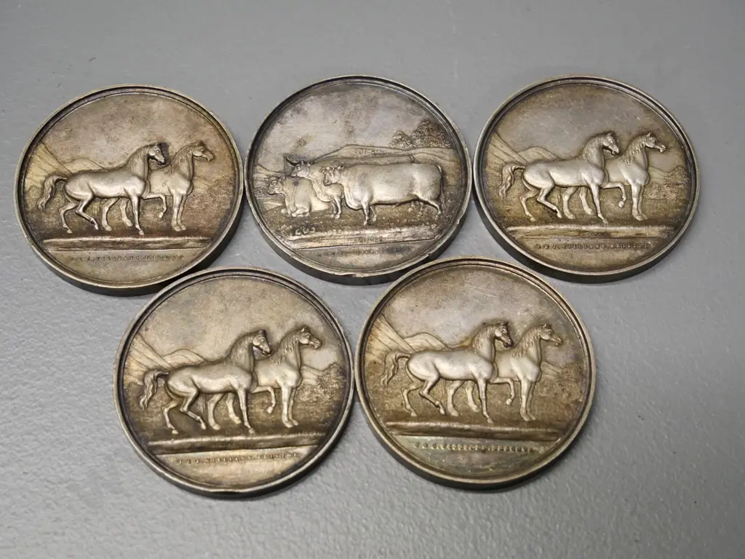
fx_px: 1377
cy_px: 280
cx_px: 372
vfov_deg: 22.9
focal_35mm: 64
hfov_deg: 30.3
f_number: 5
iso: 800
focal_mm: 32
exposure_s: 1/60
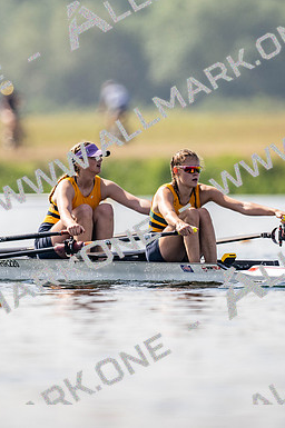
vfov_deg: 2.3
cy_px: 214
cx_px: 128
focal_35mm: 905
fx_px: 10765
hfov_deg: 1.5
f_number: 5
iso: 200
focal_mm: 600
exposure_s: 1/2500
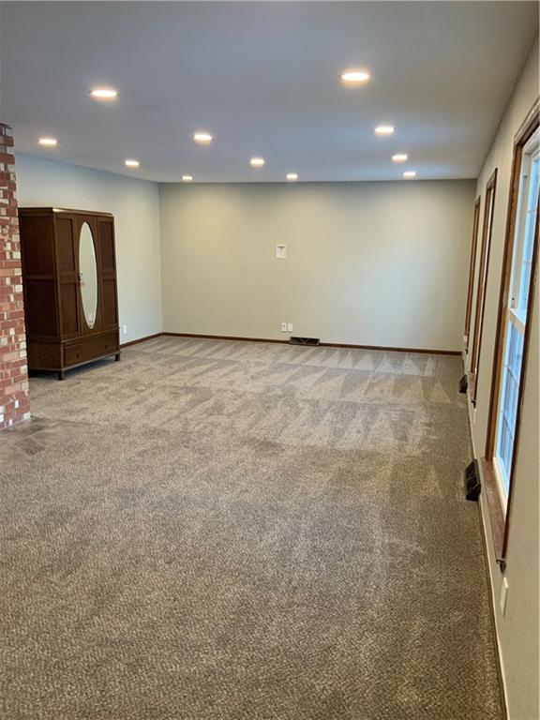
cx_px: 270
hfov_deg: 48.2
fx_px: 603
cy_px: 360
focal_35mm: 29
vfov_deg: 61.7
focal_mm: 3
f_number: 1.8
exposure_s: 1/60
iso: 160
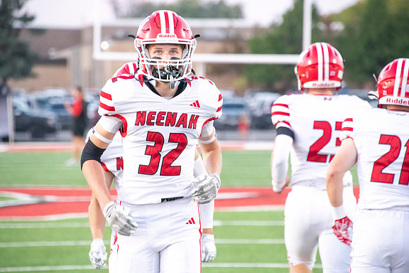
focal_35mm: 302
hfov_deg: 6.8
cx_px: 204
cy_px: 136
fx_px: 3431
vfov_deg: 4.6
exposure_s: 1/400
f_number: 7.1
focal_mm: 300
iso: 10000
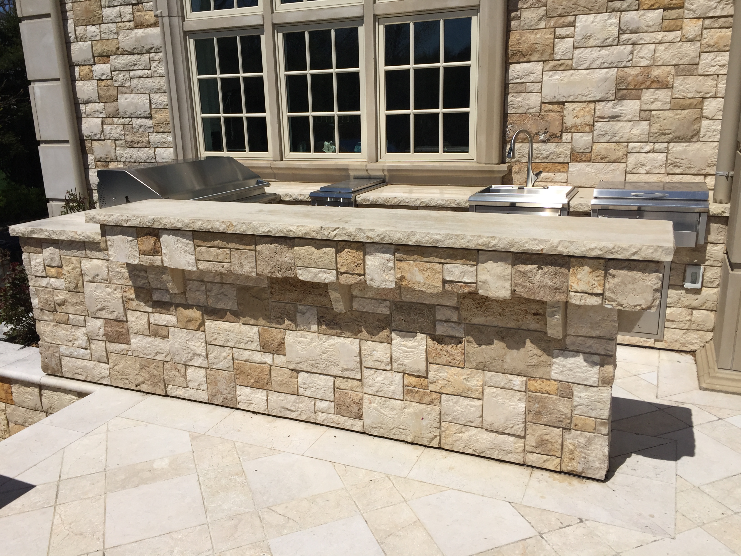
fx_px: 621
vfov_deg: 48.2
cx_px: 370
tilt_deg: -16.2
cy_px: 278
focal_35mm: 29
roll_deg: +1.4
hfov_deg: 61.7
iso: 32
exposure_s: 1/5650
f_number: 2.2
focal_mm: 4.15
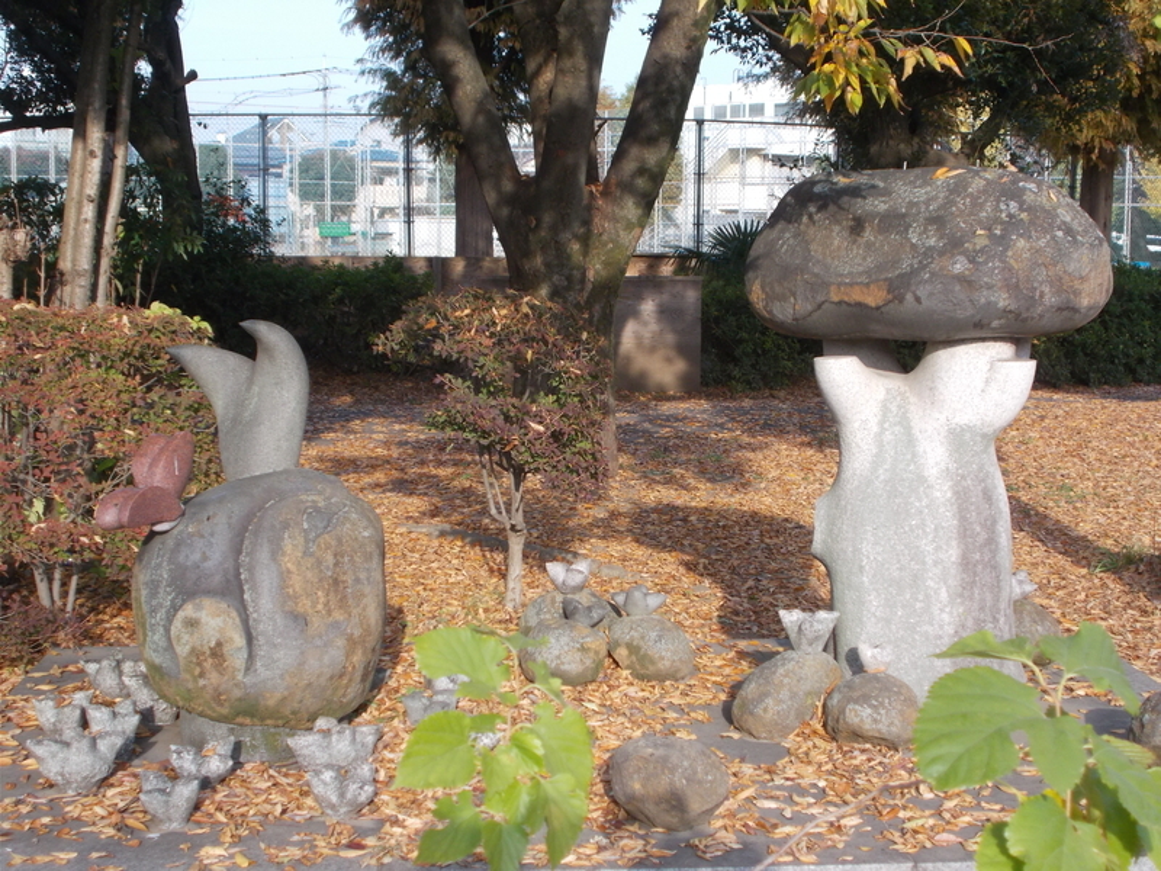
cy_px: 436
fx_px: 1945
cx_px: 580
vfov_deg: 25.2
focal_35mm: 58
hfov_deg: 33.2
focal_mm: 10.3
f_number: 4.9
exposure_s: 1/250
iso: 200
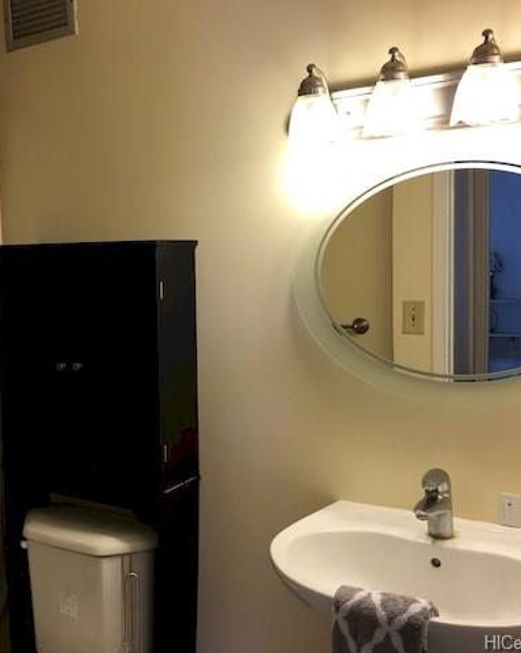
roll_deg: +2.2
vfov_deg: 48.0
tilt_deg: -5.5
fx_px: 733
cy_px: 327
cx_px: 167
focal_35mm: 38
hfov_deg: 38.6
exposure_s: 1/40
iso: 25
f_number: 2.2
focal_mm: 4.15
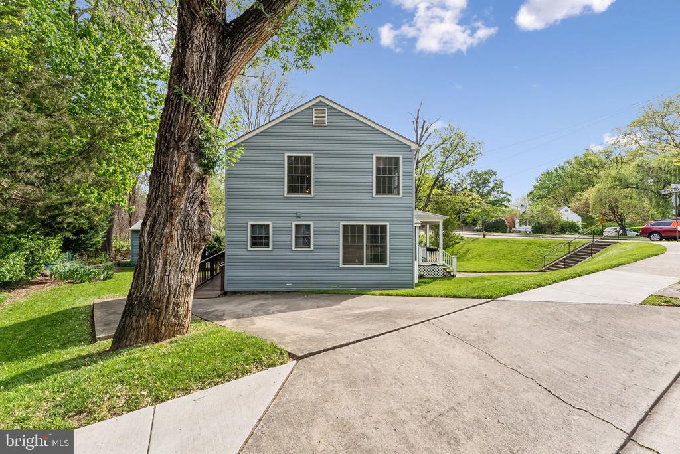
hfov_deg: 104.2
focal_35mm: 14
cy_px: 227
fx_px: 265
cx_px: 340
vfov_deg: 81.3
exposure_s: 1/320
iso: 250
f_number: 9
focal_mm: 14
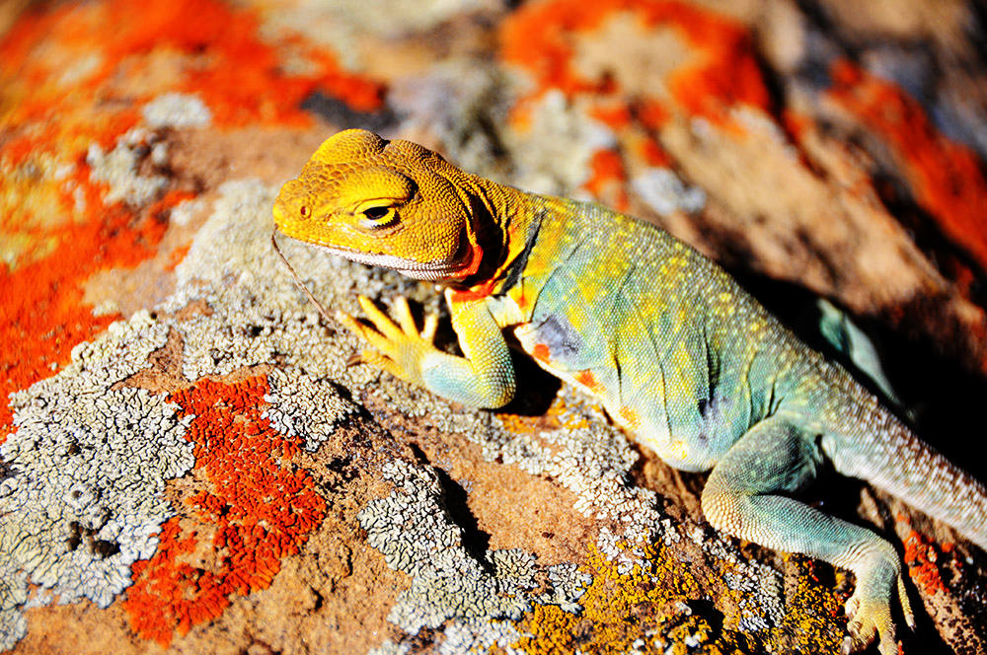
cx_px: 494
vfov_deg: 9.6
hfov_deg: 14.4
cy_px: 328
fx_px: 3902
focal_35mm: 142
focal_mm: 95
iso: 250
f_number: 5.3
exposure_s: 1/1600
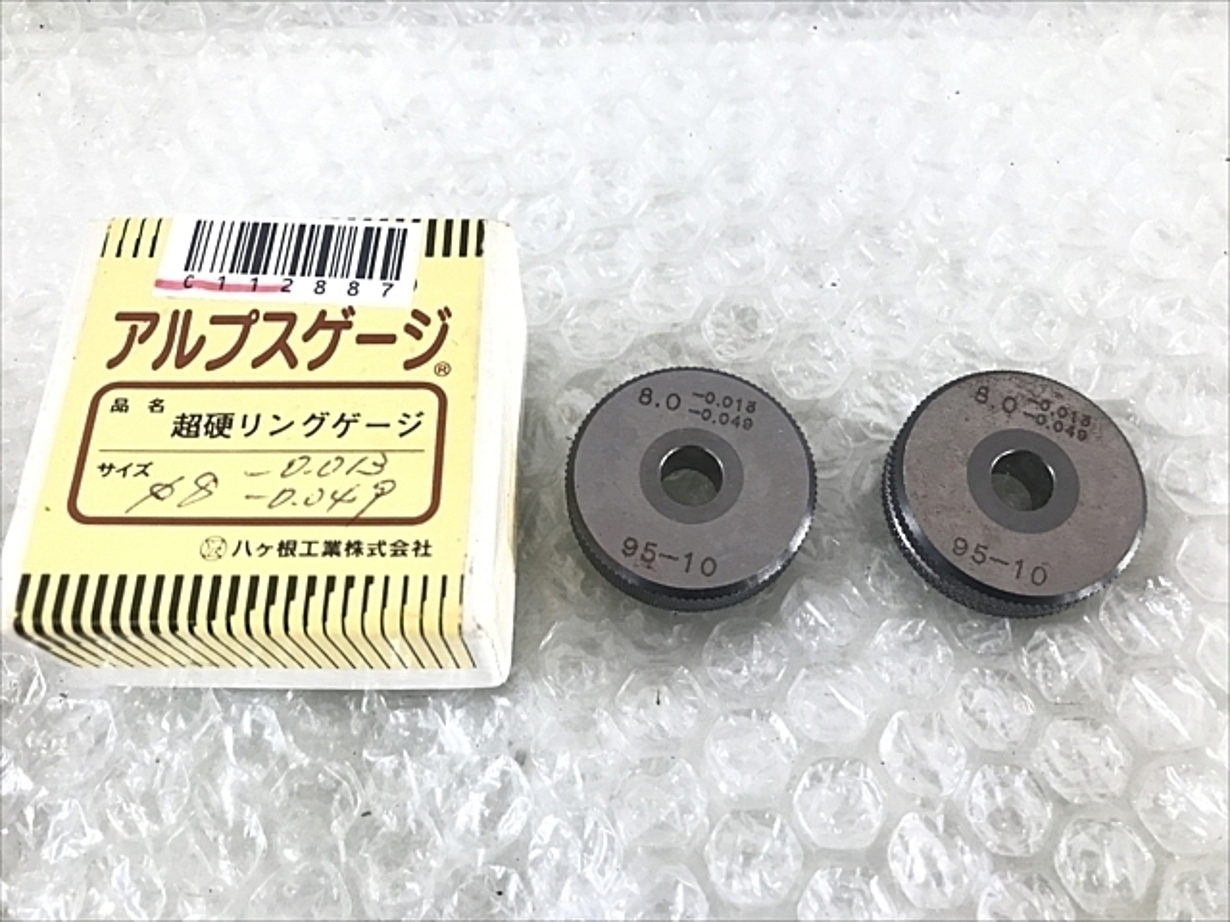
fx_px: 995
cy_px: 461
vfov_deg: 49.7
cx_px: 615
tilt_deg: -65.2
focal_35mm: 28
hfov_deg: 63.4
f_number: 1.8
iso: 25
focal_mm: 3.99
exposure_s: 1/30
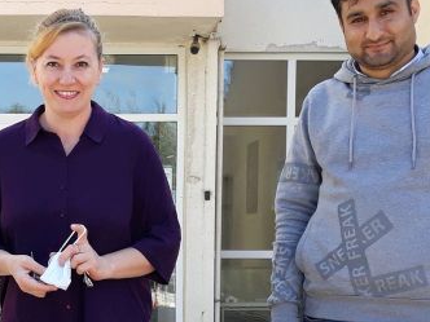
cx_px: 84
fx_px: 1043
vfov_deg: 17.3
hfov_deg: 22.9
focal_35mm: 84
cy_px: 284
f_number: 1.9
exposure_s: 1/342
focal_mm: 3.6
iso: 40
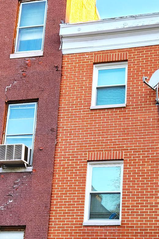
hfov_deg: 21.4
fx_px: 418
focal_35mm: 63
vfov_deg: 30.8
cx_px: 113
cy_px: 206
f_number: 1.8
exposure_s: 1/180
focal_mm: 5.4
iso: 64
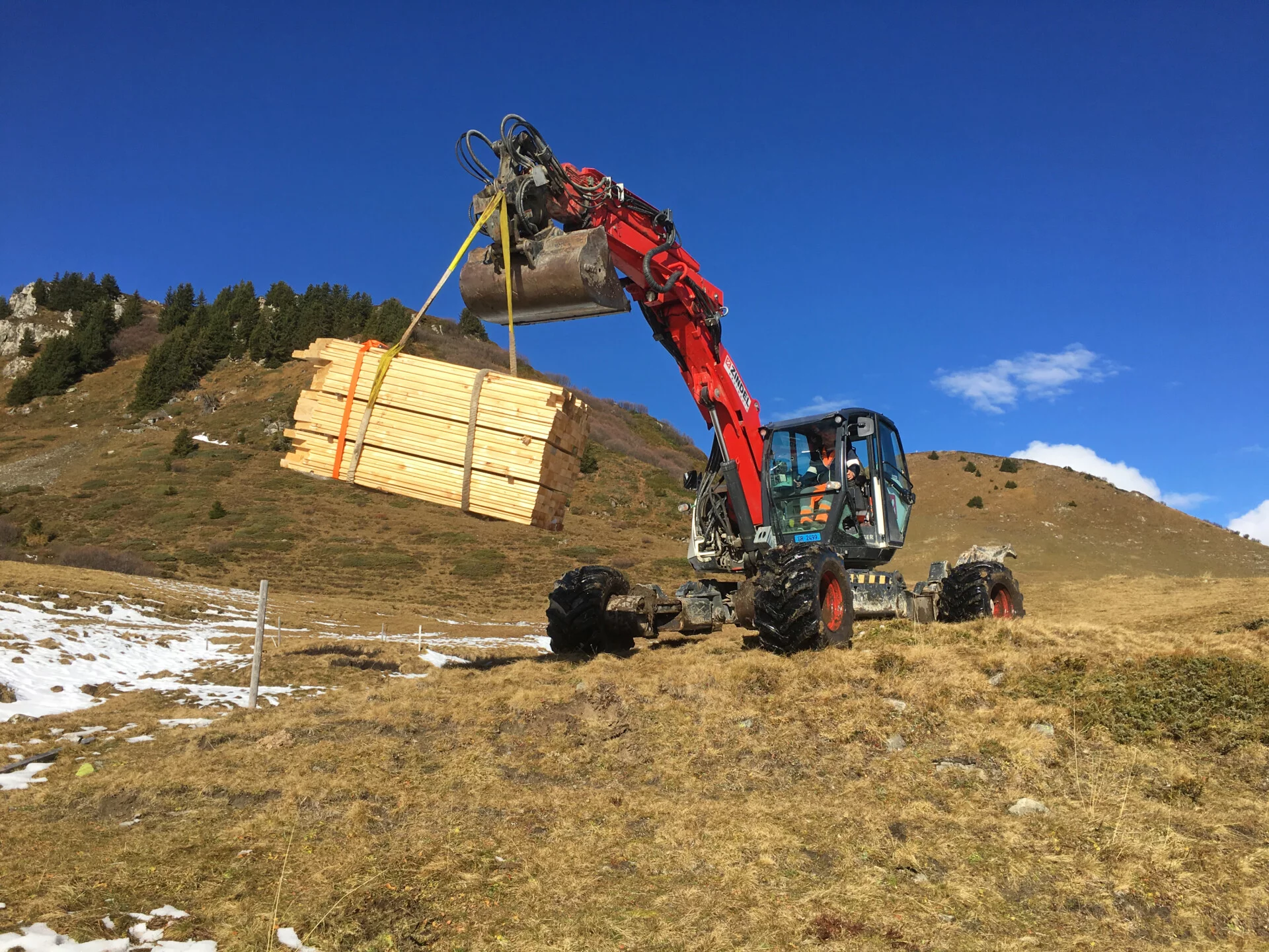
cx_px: 634
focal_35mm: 29
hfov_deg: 61.7
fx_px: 1063
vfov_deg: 48.2
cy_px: 476
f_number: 2.2
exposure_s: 1/1876
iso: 25
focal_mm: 4.15
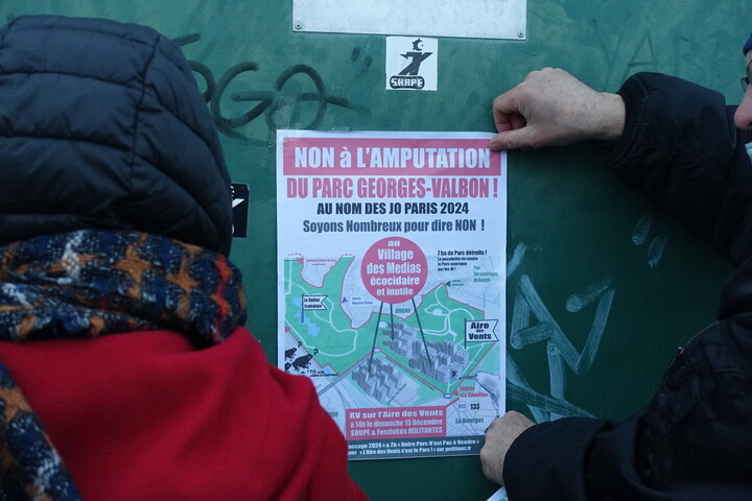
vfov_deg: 28.6
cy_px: 250
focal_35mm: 47
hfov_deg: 41.9
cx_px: 376
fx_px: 982
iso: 1000
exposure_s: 1/250
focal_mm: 17.27
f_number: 4
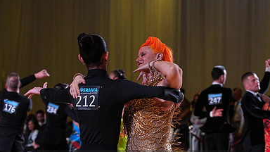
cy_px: 174
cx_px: 135
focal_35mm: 152
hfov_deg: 14.1
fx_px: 1088
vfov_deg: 7.9
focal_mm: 96
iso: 2500
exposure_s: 1/500
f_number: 4
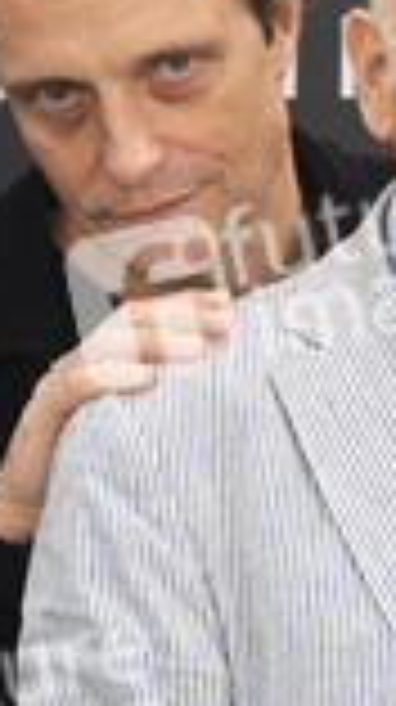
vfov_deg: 7.7
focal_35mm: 280
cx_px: 428
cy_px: 508
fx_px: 5241
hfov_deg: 4.3
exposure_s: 1/200
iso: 400
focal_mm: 105
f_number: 4.5
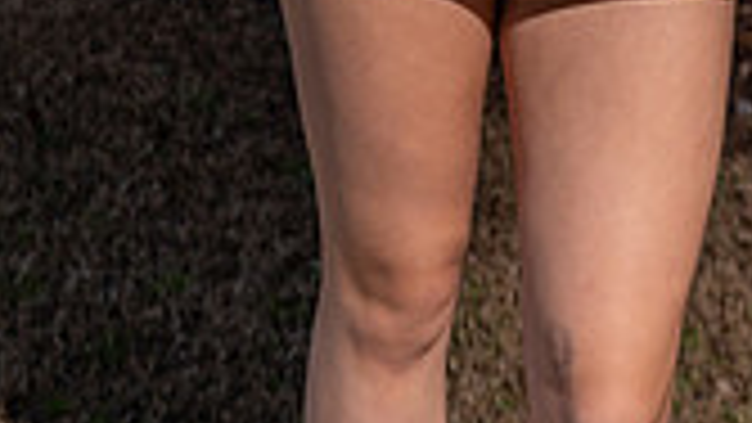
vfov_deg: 9.4
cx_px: 549
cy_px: -567
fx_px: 2313
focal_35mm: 116
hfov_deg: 18.4
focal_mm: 41
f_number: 5.6
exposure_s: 1/125
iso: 100
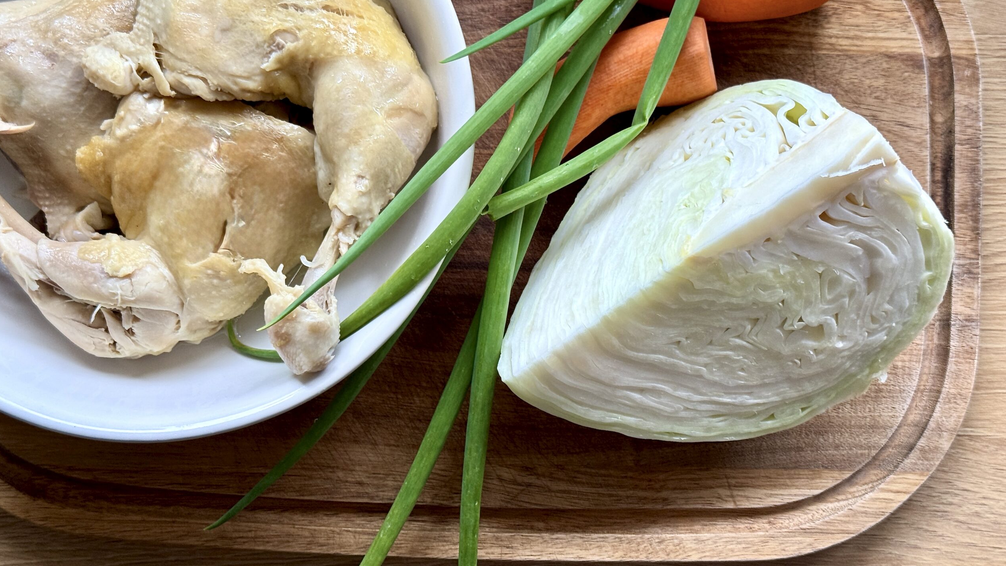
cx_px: 509
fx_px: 1414
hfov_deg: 39.2
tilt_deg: -83.5
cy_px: 215
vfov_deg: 22.6
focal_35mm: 53
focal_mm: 6.76
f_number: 1.78
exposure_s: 1/64
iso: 100
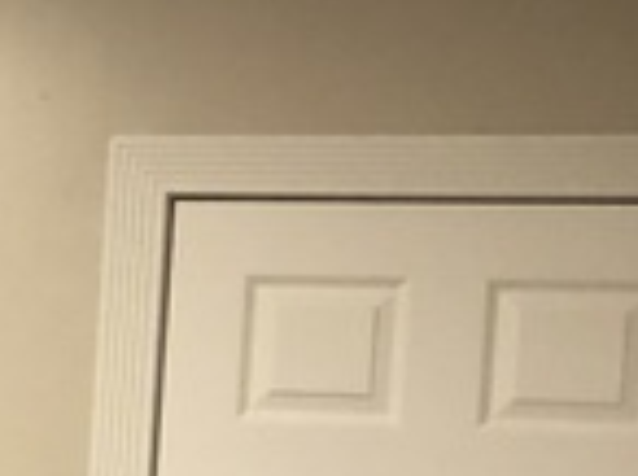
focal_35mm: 128
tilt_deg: -2.8
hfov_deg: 13.4
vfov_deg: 11.3
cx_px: -614
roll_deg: -1.9
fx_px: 2355
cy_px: 563
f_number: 1.8
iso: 50
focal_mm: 3.99
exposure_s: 1/15
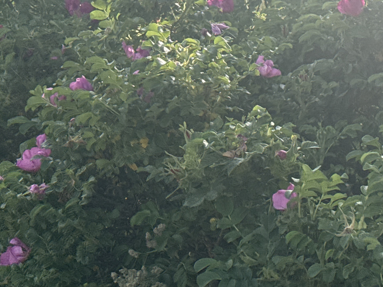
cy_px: 52
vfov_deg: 14.3
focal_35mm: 103
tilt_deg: +1.4
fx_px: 1140
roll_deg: -2.4
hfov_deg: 18.5
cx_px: 401
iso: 80
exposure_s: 1/3891
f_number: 1.78
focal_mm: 6.76
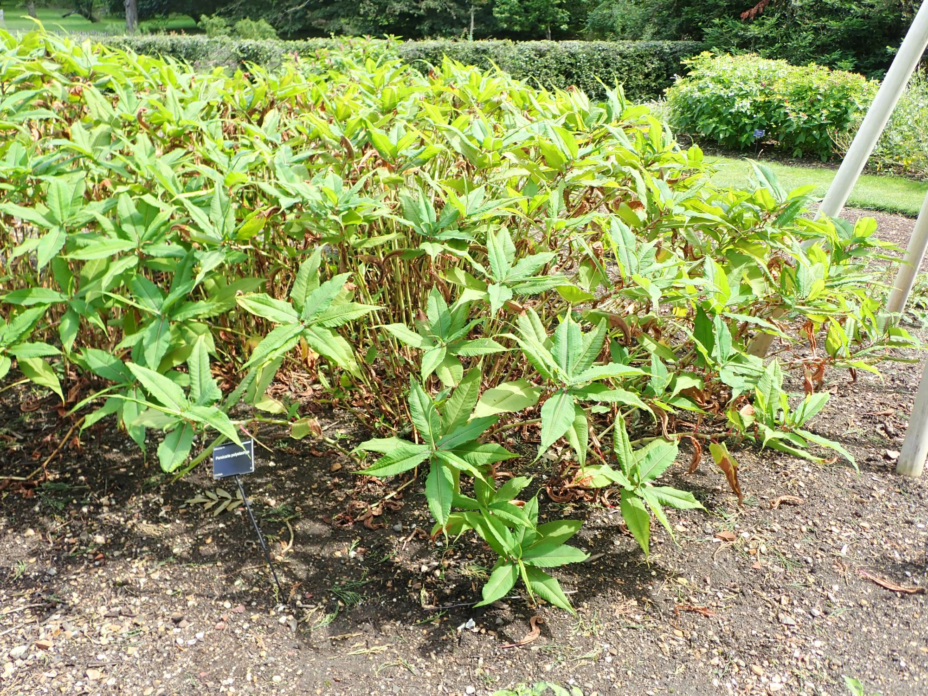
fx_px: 804
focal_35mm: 30
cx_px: 464
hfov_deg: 60.0
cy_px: 348
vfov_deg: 46.8
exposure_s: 1/250
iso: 100
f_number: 3.2
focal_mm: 5.5
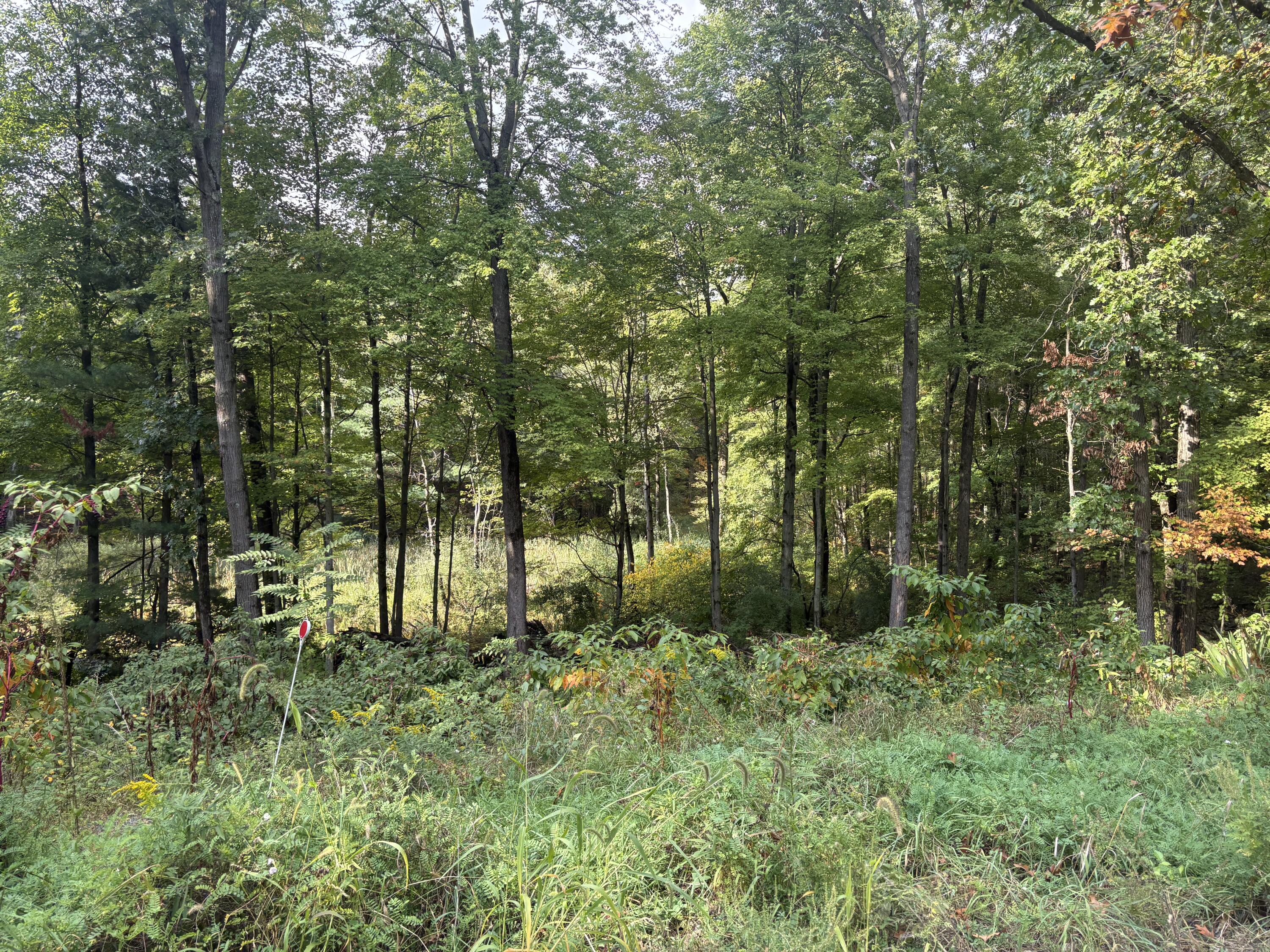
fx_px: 954
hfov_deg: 67.3
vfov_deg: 53.1
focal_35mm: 26
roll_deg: -0.8
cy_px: 476
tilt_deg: +0.0
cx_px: 635
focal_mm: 5.96
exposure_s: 1/352
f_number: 1.6
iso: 50
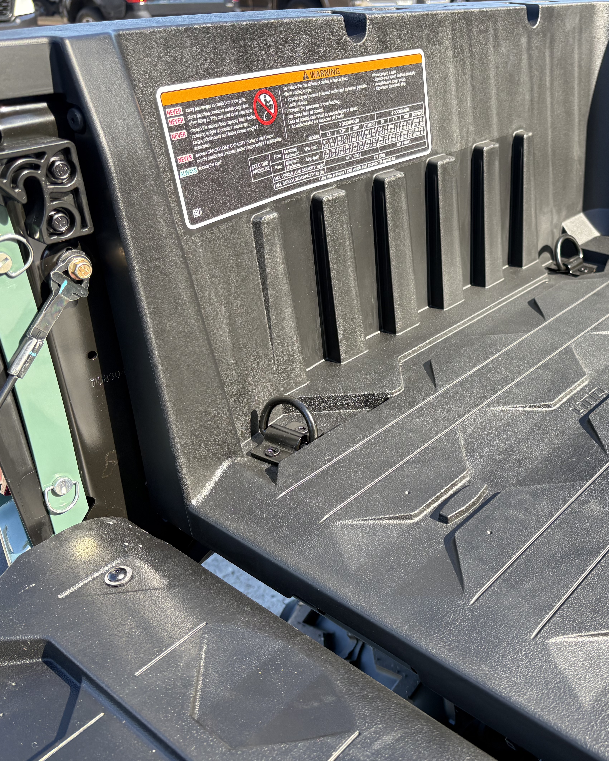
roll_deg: -0.2
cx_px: 482
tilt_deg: -28.5
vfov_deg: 52.8
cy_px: 382
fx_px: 766
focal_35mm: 34
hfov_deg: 41.6
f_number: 1.6
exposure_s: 1/456
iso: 64
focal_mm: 5.96
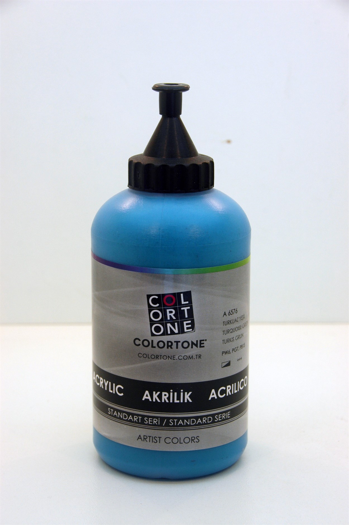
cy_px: 262
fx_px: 1311
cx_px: 174
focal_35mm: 90
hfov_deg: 15.2
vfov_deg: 22.6
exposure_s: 1/200
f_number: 7.1
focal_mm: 60
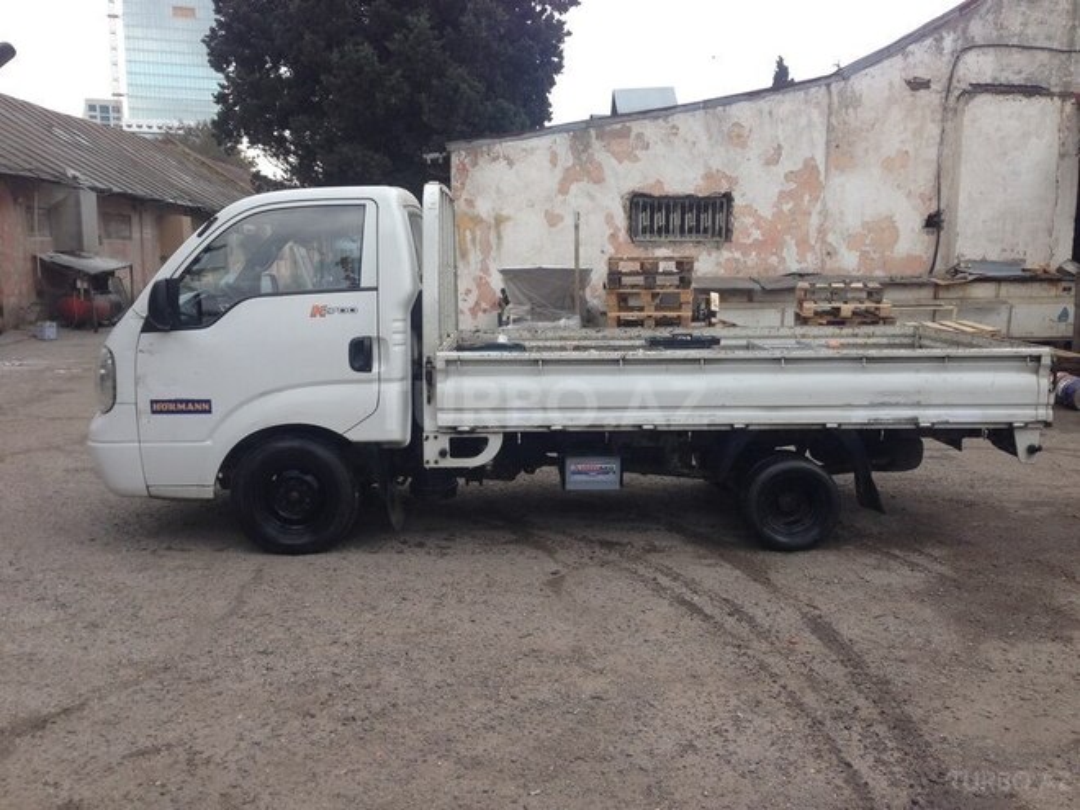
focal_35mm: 33
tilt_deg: -5.6
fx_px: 1030
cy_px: 405
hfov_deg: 55.4
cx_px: 540
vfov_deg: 42.9
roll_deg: -0.3
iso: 50
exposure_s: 1/189
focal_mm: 4.12
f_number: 2.4
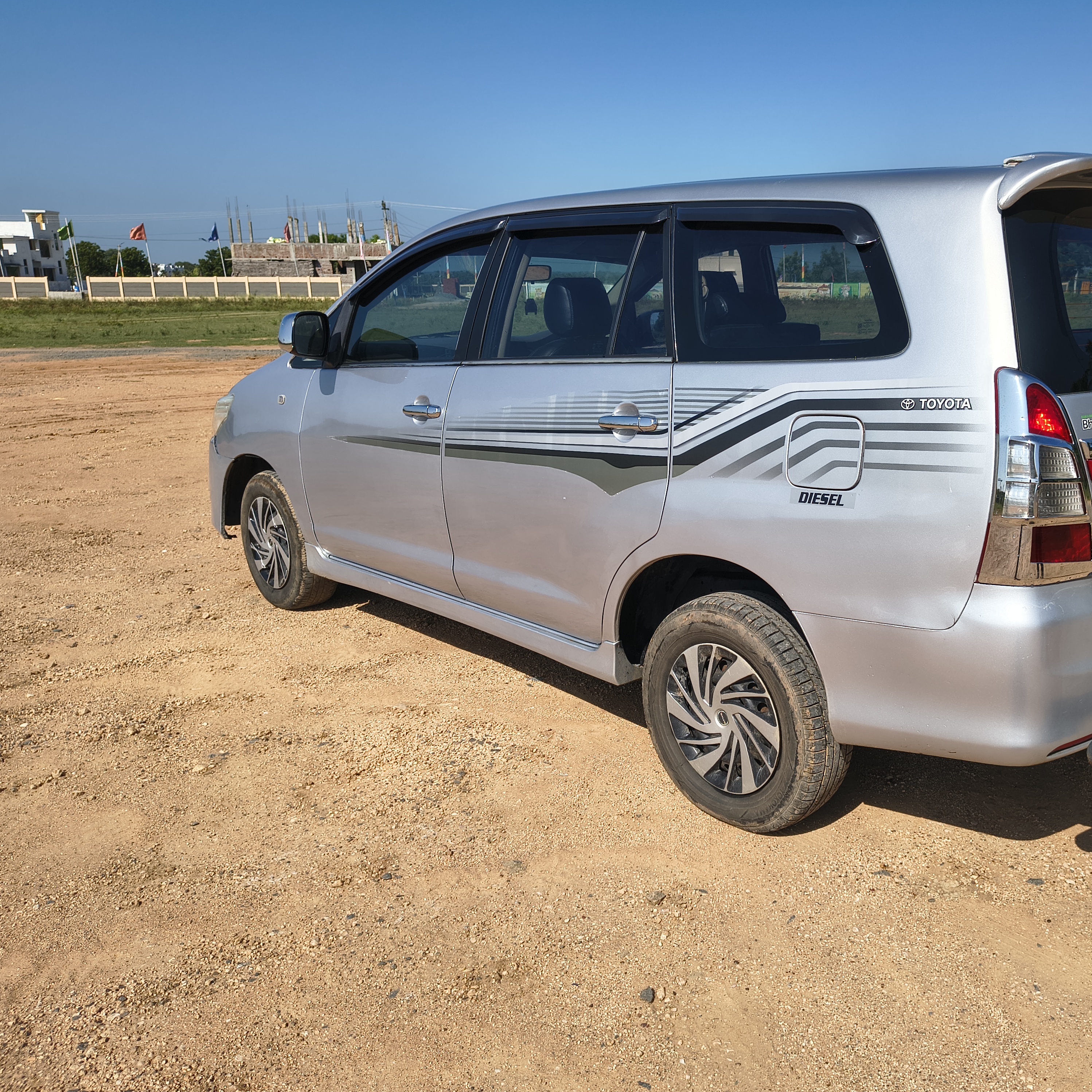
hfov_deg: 54.6
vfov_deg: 55.6
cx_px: 723
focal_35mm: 29
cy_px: 553
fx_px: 1035
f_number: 1.8
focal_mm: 5.56
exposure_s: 1/2484
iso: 101
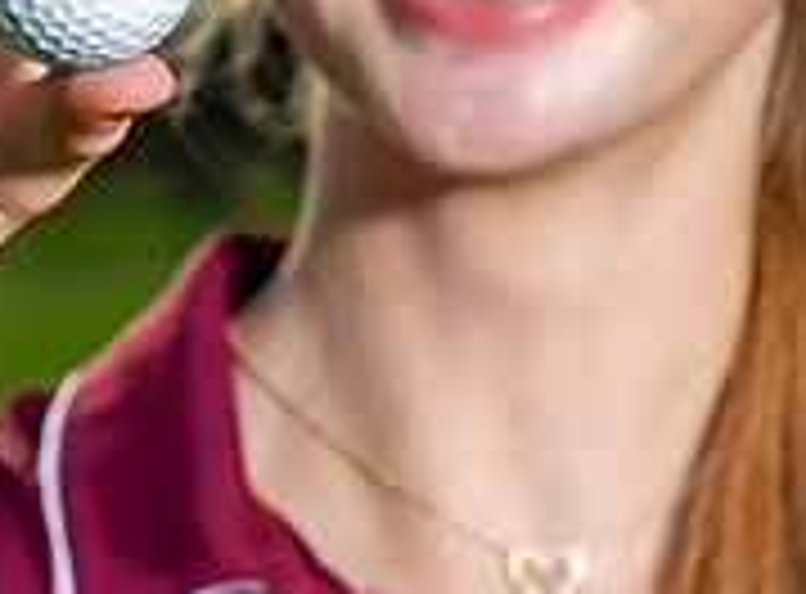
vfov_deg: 2.3
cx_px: 175
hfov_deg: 3.1
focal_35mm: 637
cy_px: 11
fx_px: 14743
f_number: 8
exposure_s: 1/160
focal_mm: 110
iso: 80
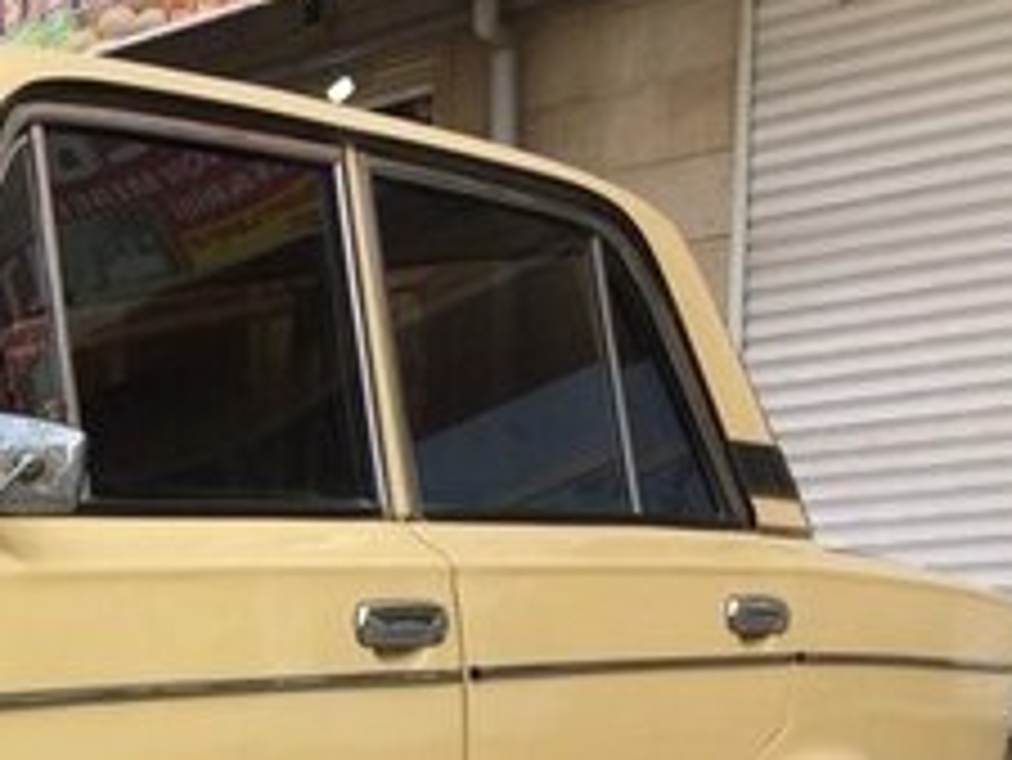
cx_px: -391
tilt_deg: -5.1
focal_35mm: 85
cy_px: 942
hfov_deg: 20.5
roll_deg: +0.1
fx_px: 2486
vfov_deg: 16.6
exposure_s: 1/519
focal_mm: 4.15
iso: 32
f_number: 2.2
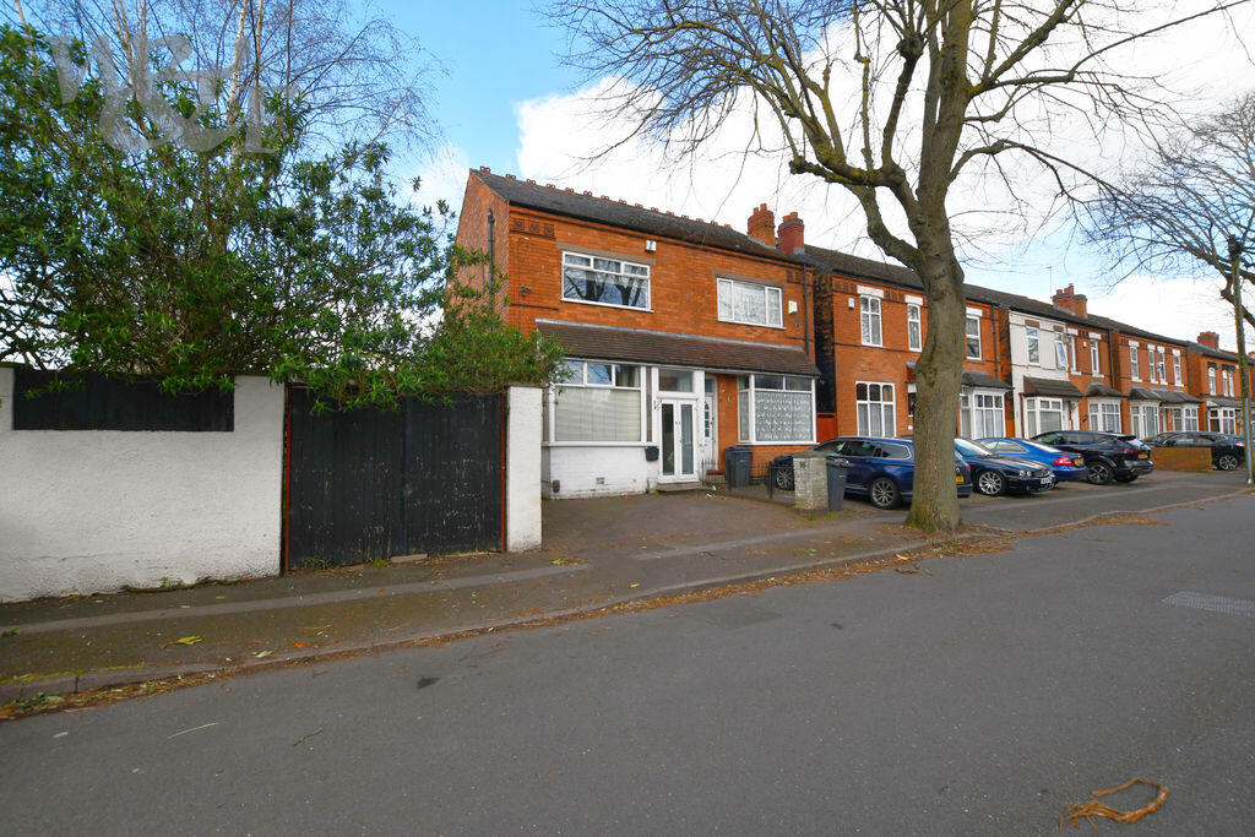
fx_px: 523
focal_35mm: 15
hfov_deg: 100.4
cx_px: 628
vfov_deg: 77.3
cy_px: 418
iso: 180
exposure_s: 1/250
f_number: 8
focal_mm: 10
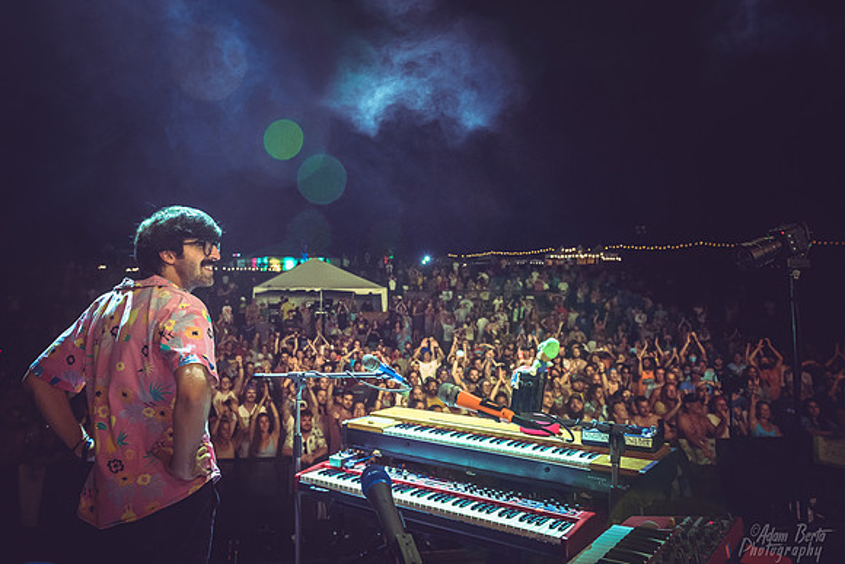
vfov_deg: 46.1
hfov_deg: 65.1
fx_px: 659
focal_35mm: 28
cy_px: 234
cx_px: 380
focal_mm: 24
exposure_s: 1/160
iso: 1600
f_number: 4.5
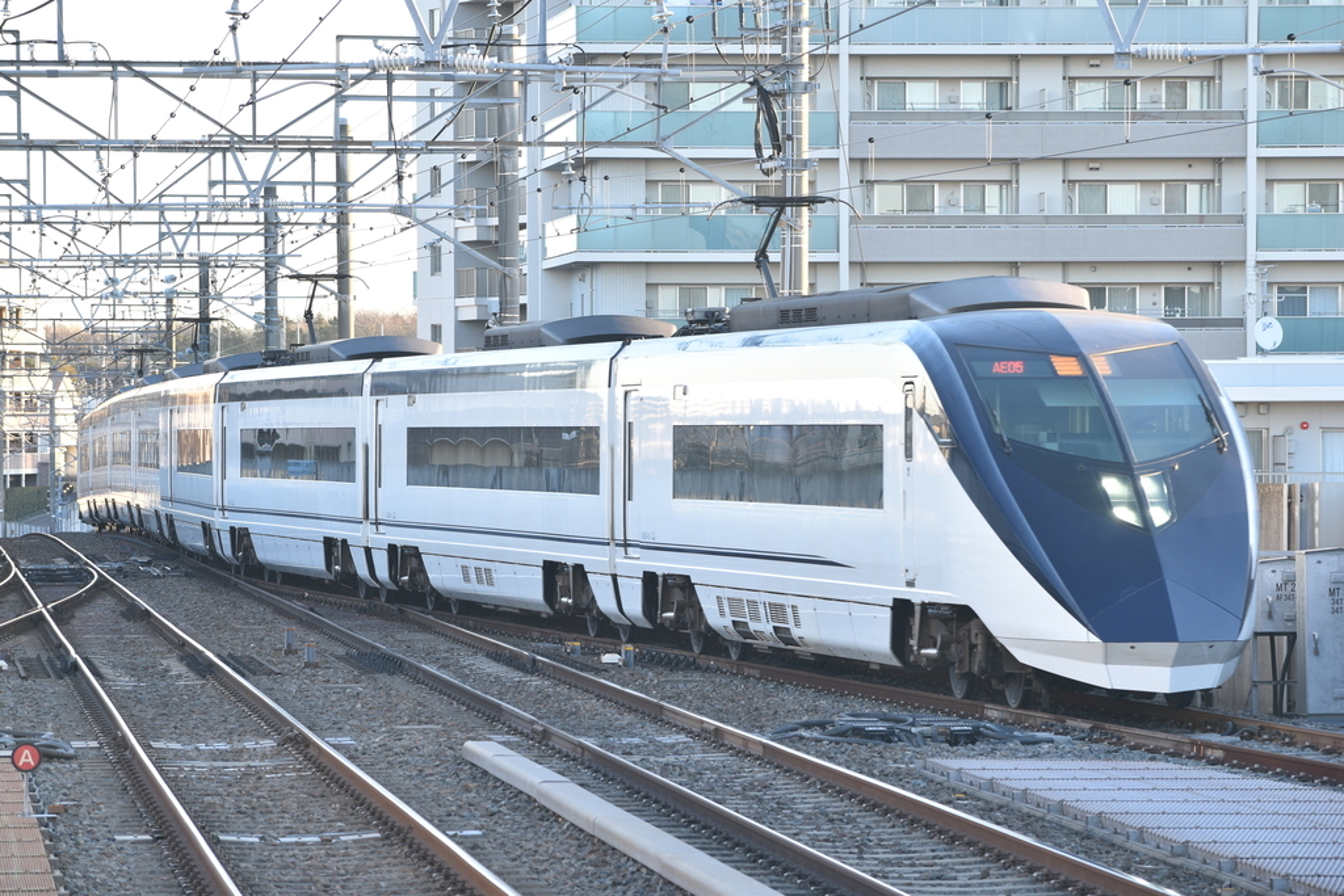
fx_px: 6496
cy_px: 448
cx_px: 672
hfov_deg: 11.8
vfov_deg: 7.9
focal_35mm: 174
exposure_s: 1/100
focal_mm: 116
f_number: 6.3
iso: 400
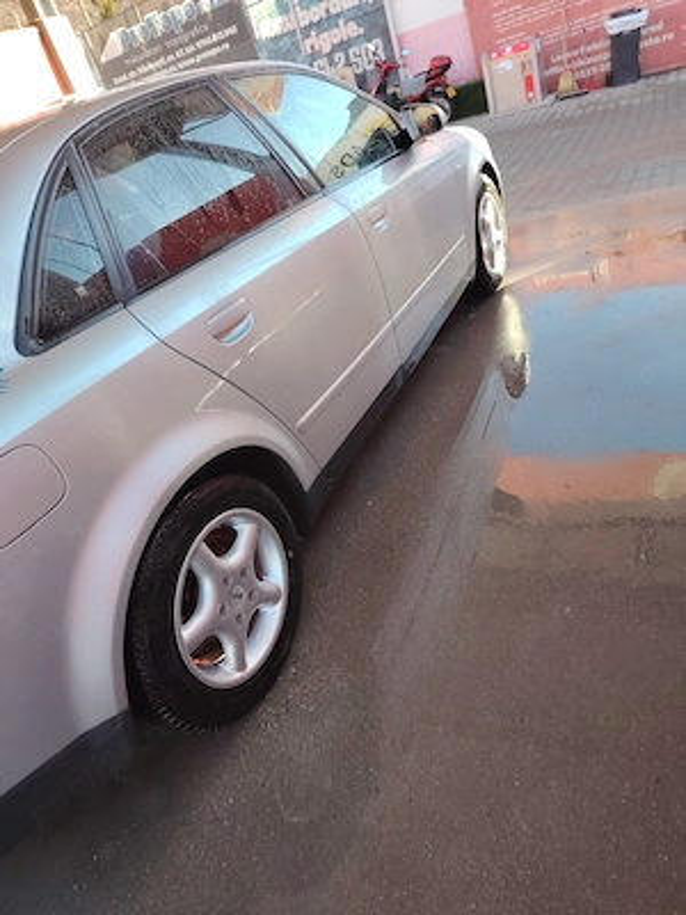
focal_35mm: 24
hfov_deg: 56.8
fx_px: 634
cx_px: 343
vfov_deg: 71.6
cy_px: 458
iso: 131
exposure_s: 1/100
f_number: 1.75
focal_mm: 5.25
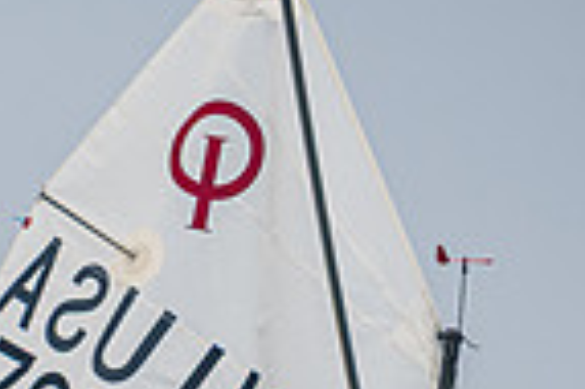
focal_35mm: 1248
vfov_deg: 1.1
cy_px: 811
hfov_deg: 1.7
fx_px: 20257
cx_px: -190
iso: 250
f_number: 8
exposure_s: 1/1600
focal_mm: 270
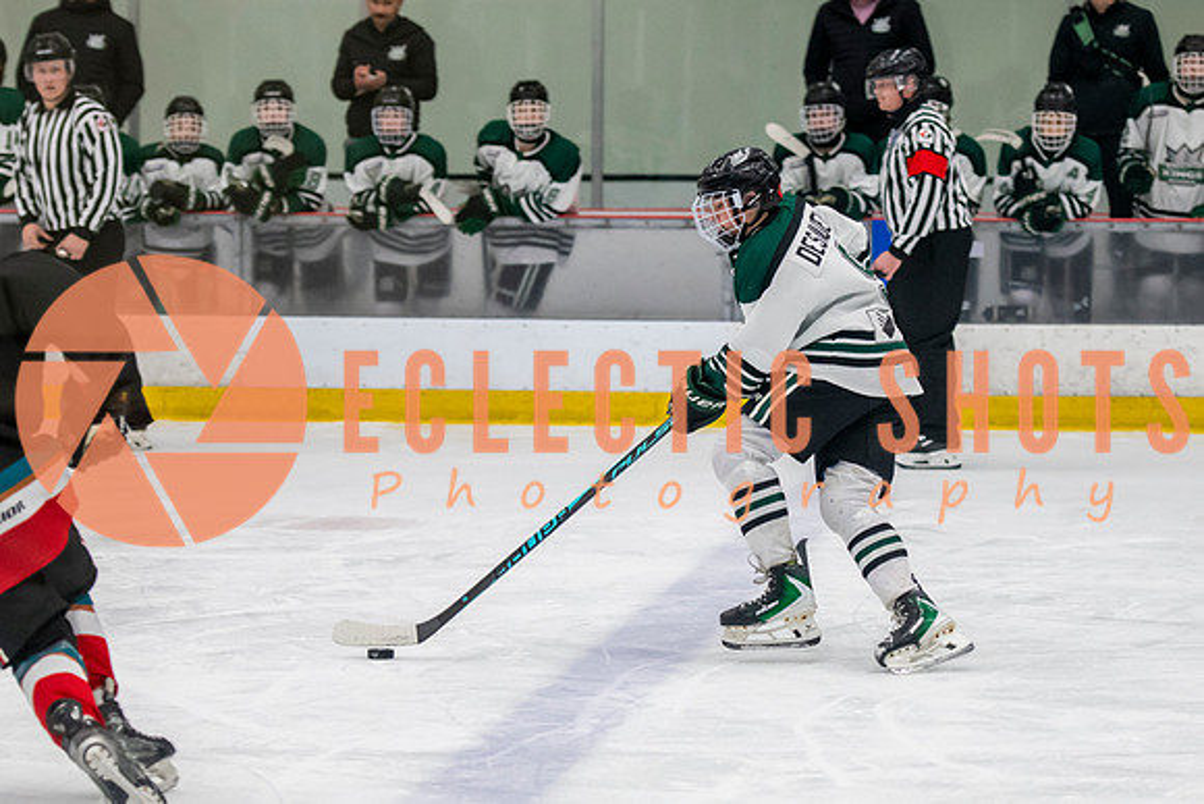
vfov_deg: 8.4
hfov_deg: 12.5
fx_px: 5494
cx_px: 708
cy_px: 432
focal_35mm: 164
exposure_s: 1/640
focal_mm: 95
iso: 2000
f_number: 3.2
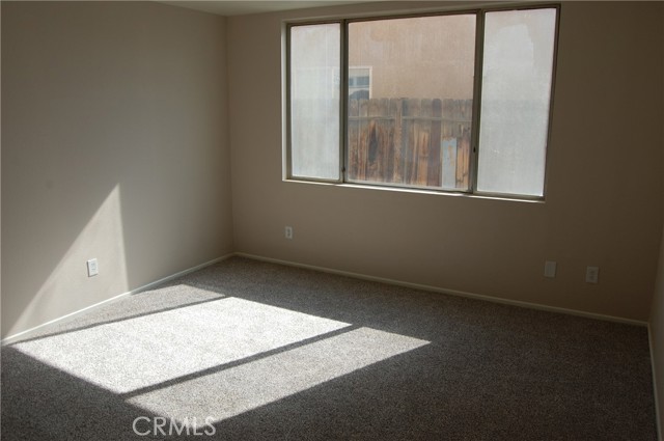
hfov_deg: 67.4
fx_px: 497
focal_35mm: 27
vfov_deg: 47.8
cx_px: 332
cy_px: 220
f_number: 8
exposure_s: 1/200
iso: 200
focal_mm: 18
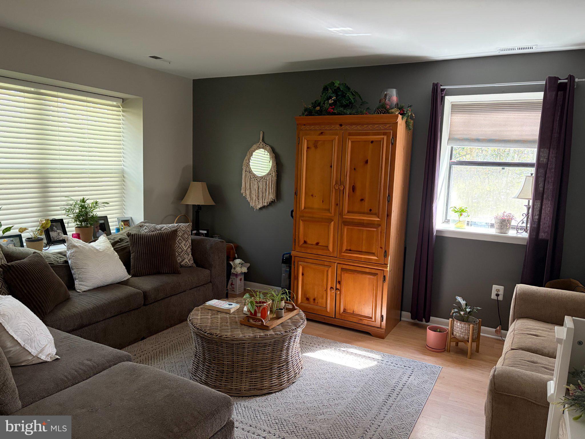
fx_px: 439
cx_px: 292
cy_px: 220
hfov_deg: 67.3
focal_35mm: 26
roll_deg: -1.8
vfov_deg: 53.1
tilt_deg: -7.1
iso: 250
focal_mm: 5.96
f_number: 1.6
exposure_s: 1/60
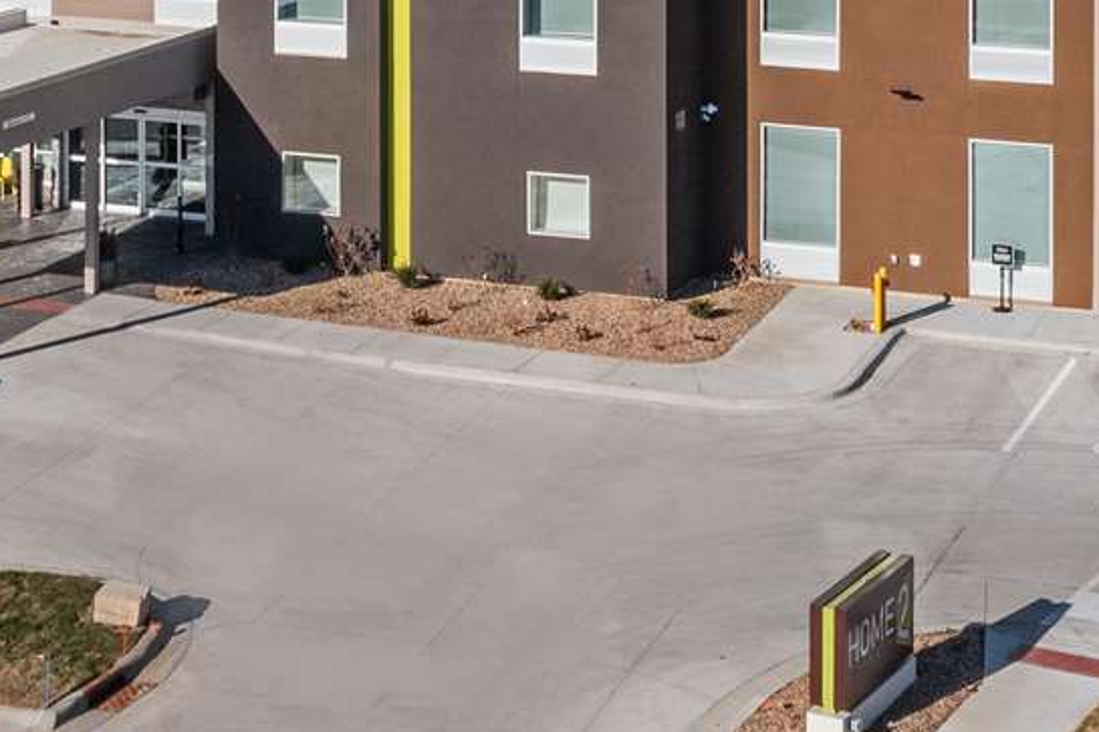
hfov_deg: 26.3
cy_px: -27
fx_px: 2350
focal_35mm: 77
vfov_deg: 17.2
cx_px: 490
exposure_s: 1/500
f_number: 8
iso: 200
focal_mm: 10.26
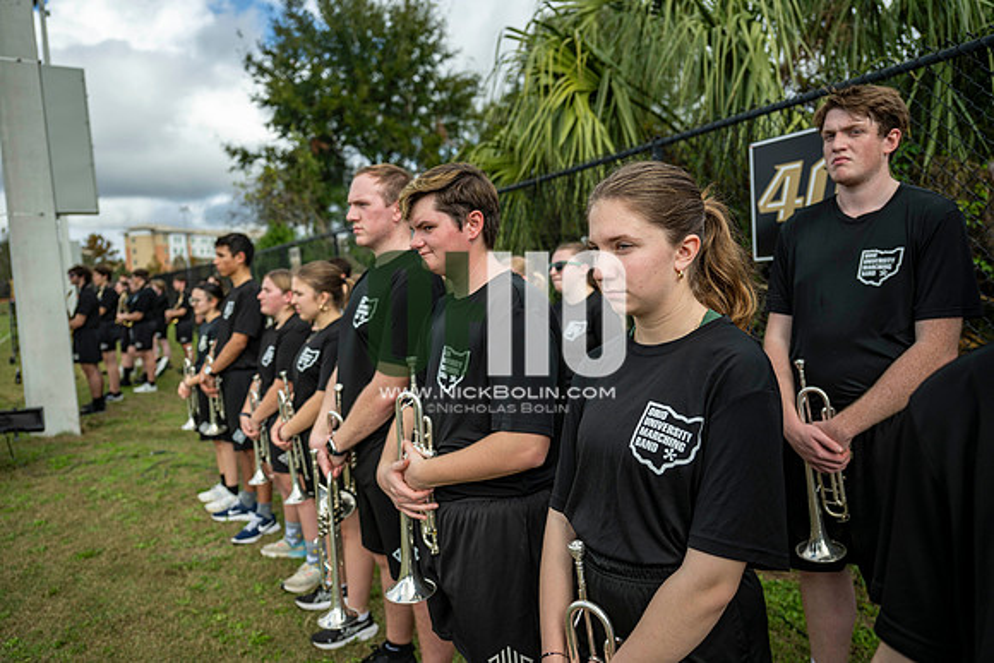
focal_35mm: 24
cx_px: 497
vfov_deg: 53.2
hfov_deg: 73.7
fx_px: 663
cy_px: 332
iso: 100
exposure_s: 1/1250
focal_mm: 24
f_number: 2.8
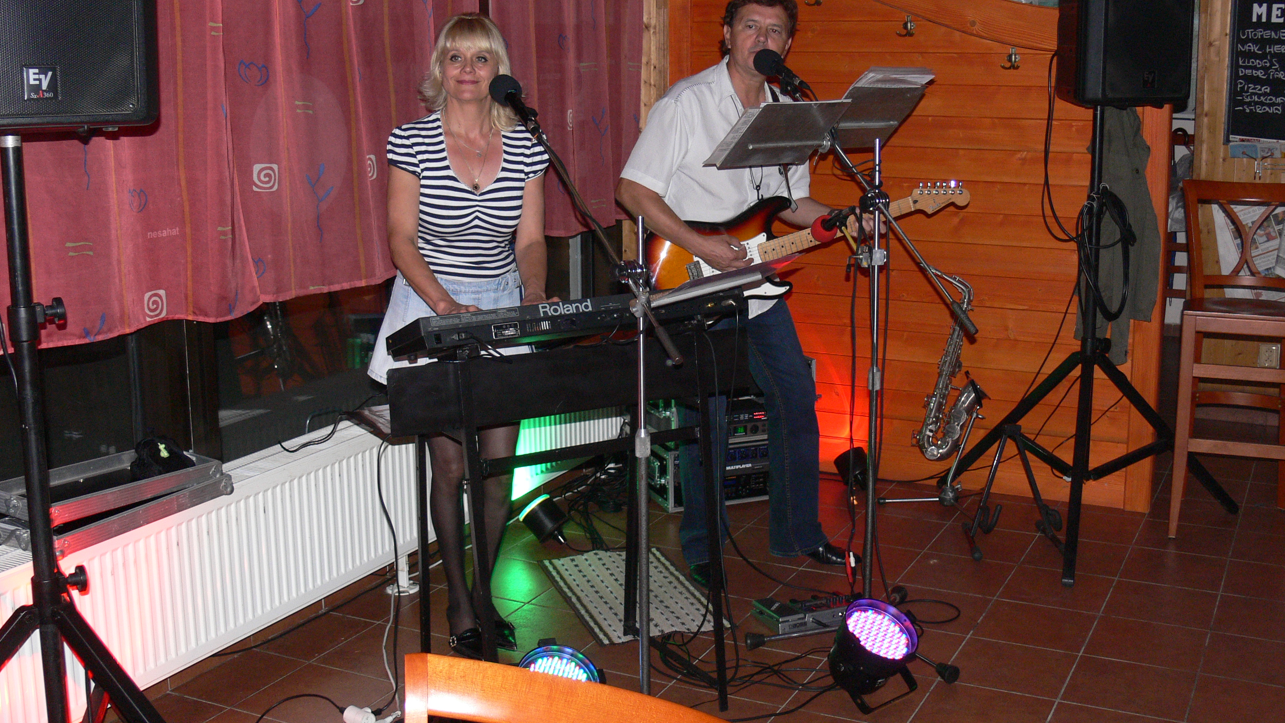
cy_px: 287
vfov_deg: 29.6
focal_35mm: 40
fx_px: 1363
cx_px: 670
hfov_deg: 50.5
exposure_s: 1/30
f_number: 2.8
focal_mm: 7.5
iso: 125
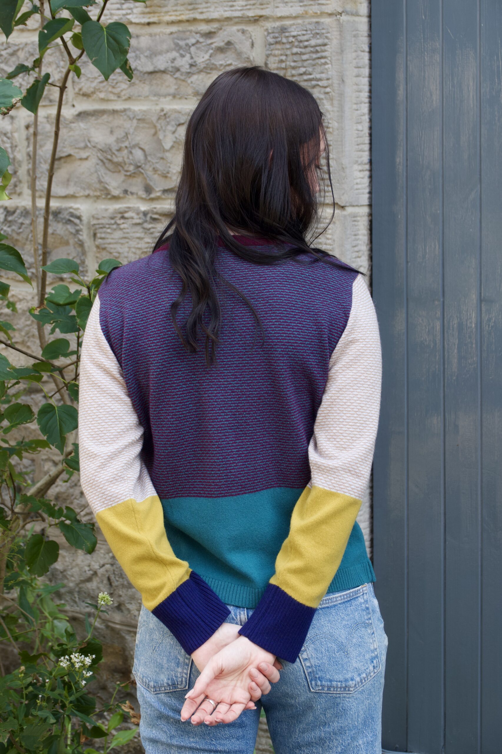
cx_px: 251
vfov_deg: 21.0
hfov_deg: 14.1
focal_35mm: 97
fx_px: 2029
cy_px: 377
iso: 100
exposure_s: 1/100
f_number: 3.5
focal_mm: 35.68
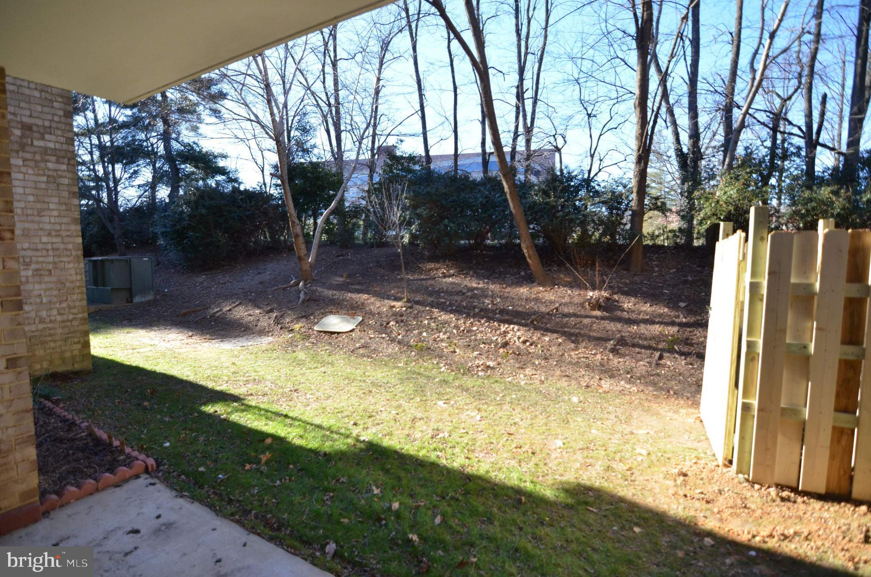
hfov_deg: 95.1
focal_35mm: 16
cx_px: 436
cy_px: 288
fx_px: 398
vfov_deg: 71.8
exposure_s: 1/2500
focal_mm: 11
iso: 800
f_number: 2.8
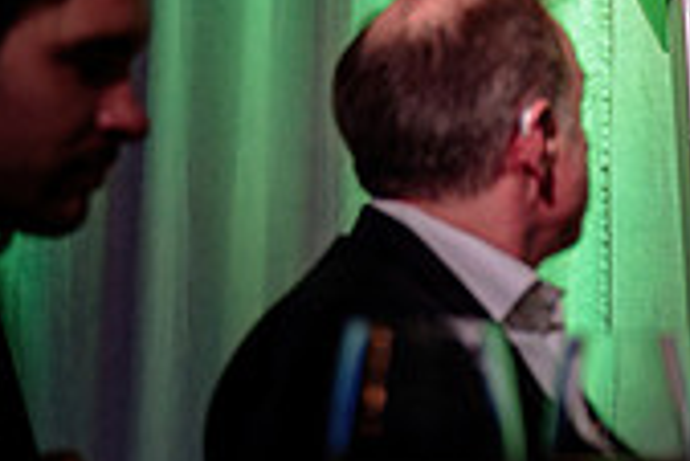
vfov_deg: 7.7
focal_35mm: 178
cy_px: 124
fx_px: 3415
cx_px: 1082
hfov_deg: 11.0
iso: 1000
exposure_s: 1/160
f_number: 2.8
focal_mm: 52
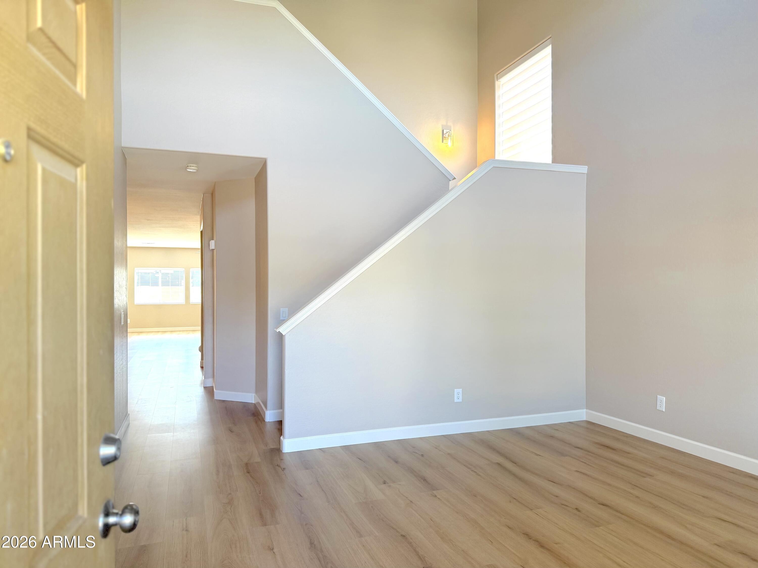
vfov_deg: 56.8
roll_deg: +0.3
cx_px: 379
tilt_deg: -0.5
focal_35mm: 24
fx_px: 526
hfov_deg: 71.6
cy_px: 284
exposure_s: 1/154
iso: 160
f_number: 1.78
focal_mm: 6.76
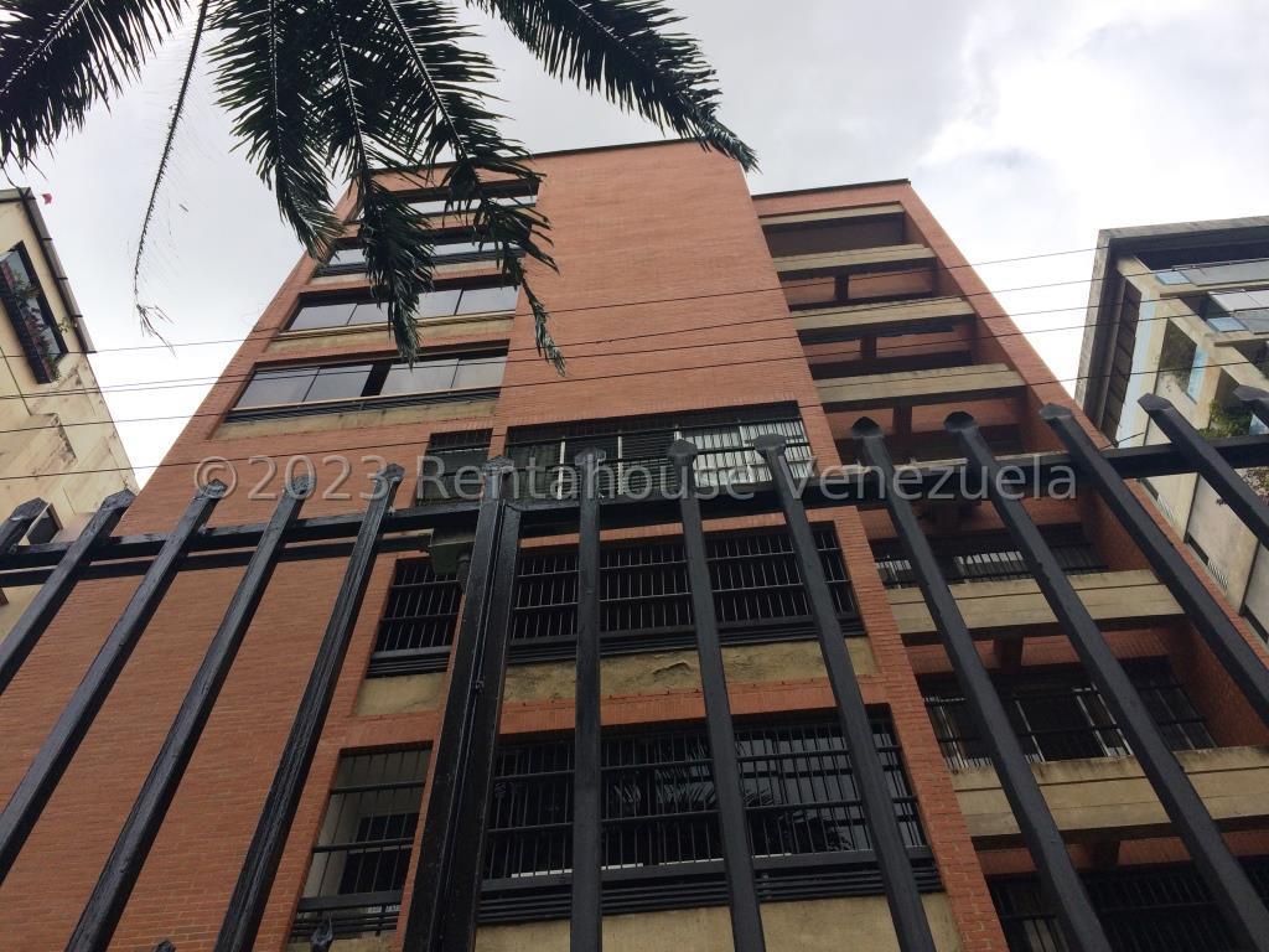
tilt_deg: +57.7
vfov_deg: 48.2
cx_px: 634
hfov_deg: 61.7
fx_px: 1063
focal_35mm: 29
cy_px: 476
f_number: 2.2
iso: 32
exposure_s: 1/1414
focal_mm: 4.15
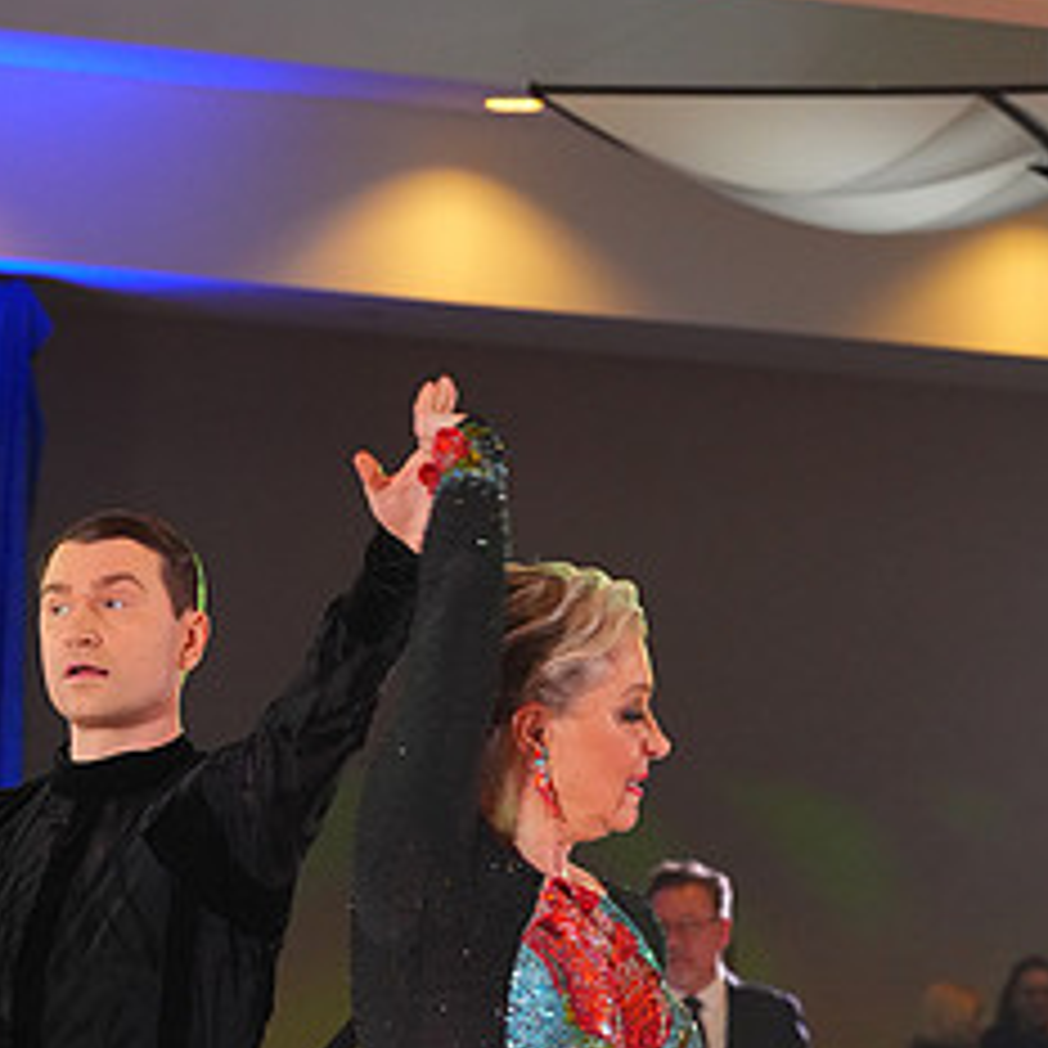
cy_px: 1282
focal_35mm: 203
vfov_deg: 8.5
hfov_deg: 8.6
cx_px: 308
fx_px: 6953
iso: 3200
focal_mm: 96
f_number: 5.6
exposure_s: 1/250
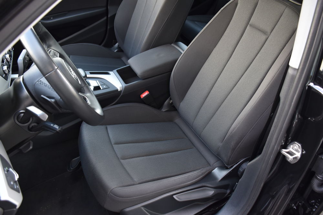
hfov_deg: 61.9
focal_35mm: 30
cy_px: 108
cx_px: 162
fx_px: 269
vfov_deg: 43.6
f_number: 4
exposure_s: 1/60
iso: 560
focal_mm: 20
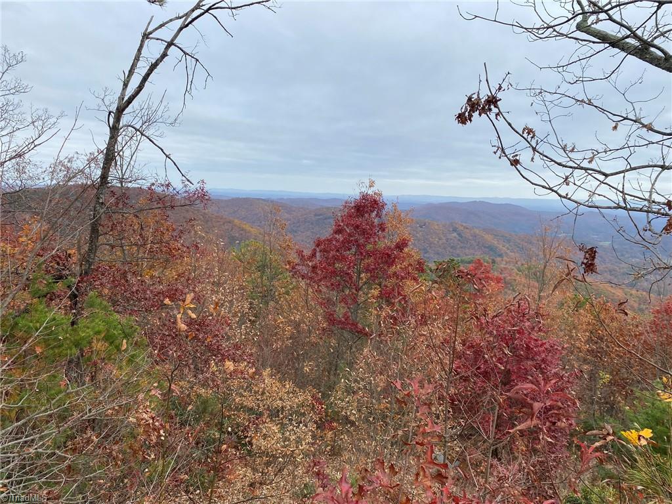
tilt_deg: -4.1
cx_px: 336
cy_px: 252
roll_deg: -0.2
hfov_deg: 67.3
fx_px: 505
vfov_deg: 53.1
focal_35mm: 26
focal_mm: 4.25
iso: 32
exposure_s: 1/973
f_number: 1.8
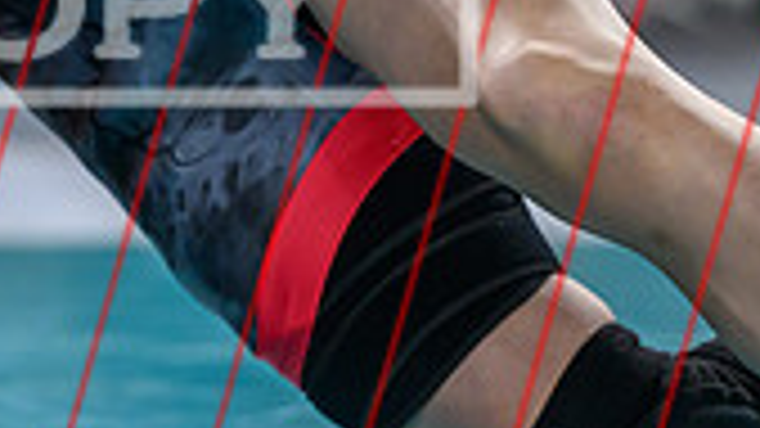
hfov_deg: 3.6
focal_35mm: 594
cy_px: -45
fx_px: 11968
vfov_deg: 2.0
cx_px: -510
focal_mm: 145
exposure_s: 1/800
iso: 2000
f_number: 2.8
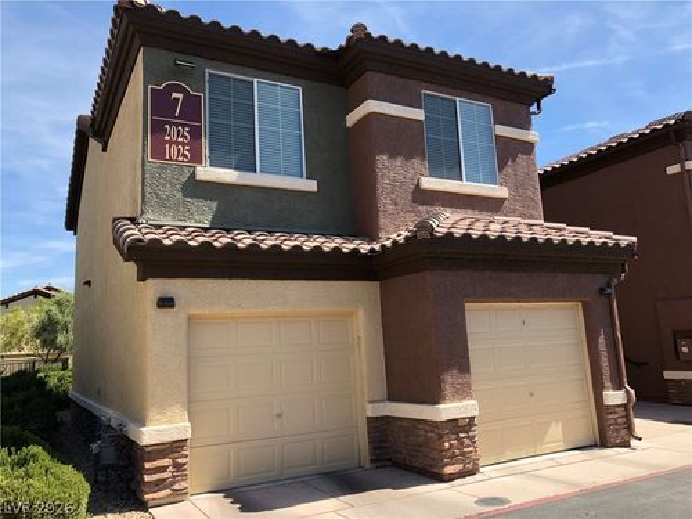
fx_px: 560
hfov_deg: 63.4
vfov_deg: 49.7
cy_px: 260
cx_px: 346
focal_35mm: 28
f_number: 1.8
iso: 20
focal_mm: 3.99
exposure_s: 1/857
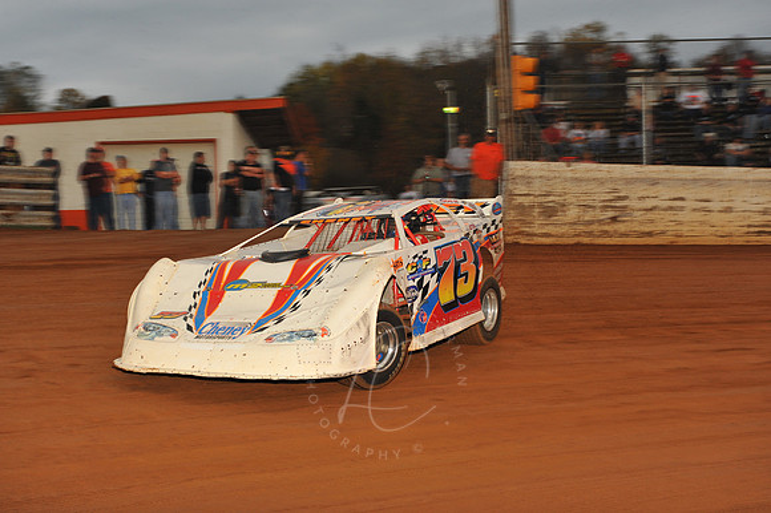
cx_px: 386
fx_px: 1498
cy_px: 256
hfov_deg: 28.9
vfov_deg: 19.4
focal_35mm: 70
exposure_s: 1/320
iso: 800
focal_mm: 70
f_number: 7.1
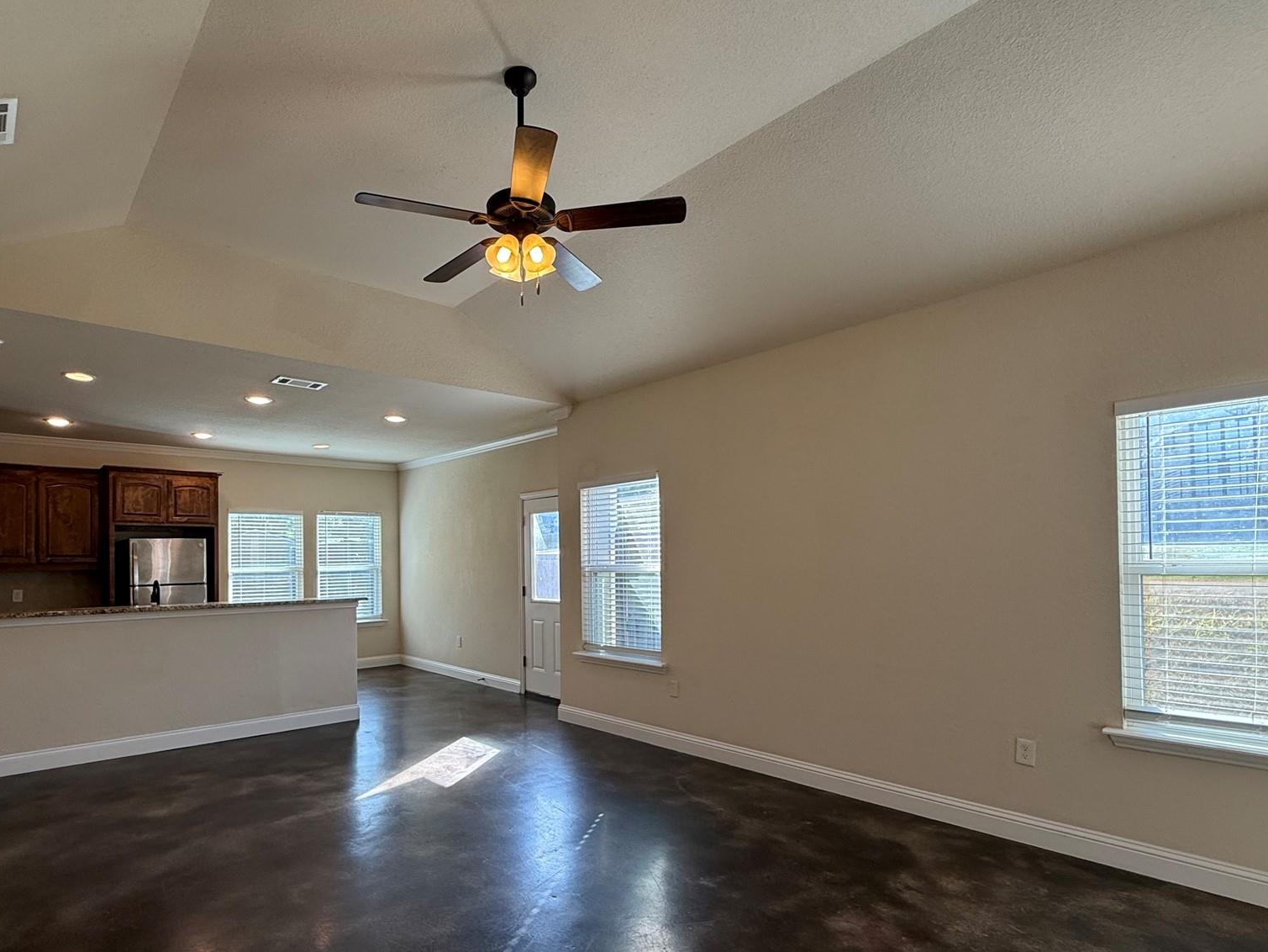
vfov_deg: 68.3
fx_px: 696
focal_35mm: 19
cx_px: 546
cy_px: 549
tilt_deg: +1.6
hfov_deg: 84.2
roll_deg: +0.1
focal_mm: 2.22
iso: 80
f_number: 2.2
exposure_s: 1/120
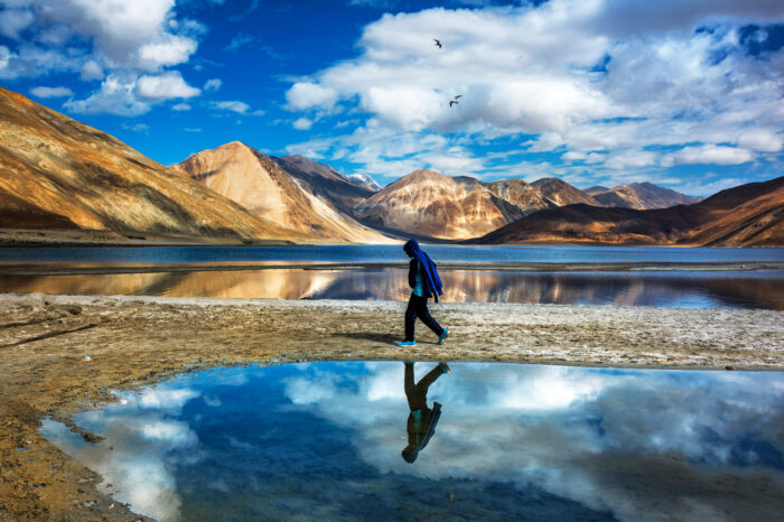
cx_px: 392
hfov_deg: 54.5
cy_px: 261
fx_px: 762
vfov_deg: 37.8
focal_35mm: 35
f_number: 10
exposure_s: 1/250
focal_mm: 35
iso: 100
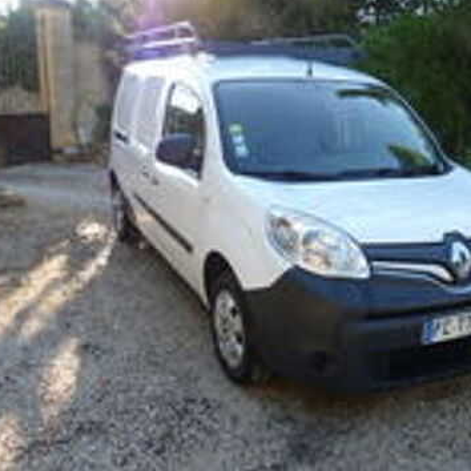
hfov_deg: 45.8
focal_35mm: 36
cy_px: 233
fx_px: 554
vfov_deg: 46.0
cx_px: 283
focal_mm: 5.4
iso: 80
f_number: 2.9
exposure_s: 1/125
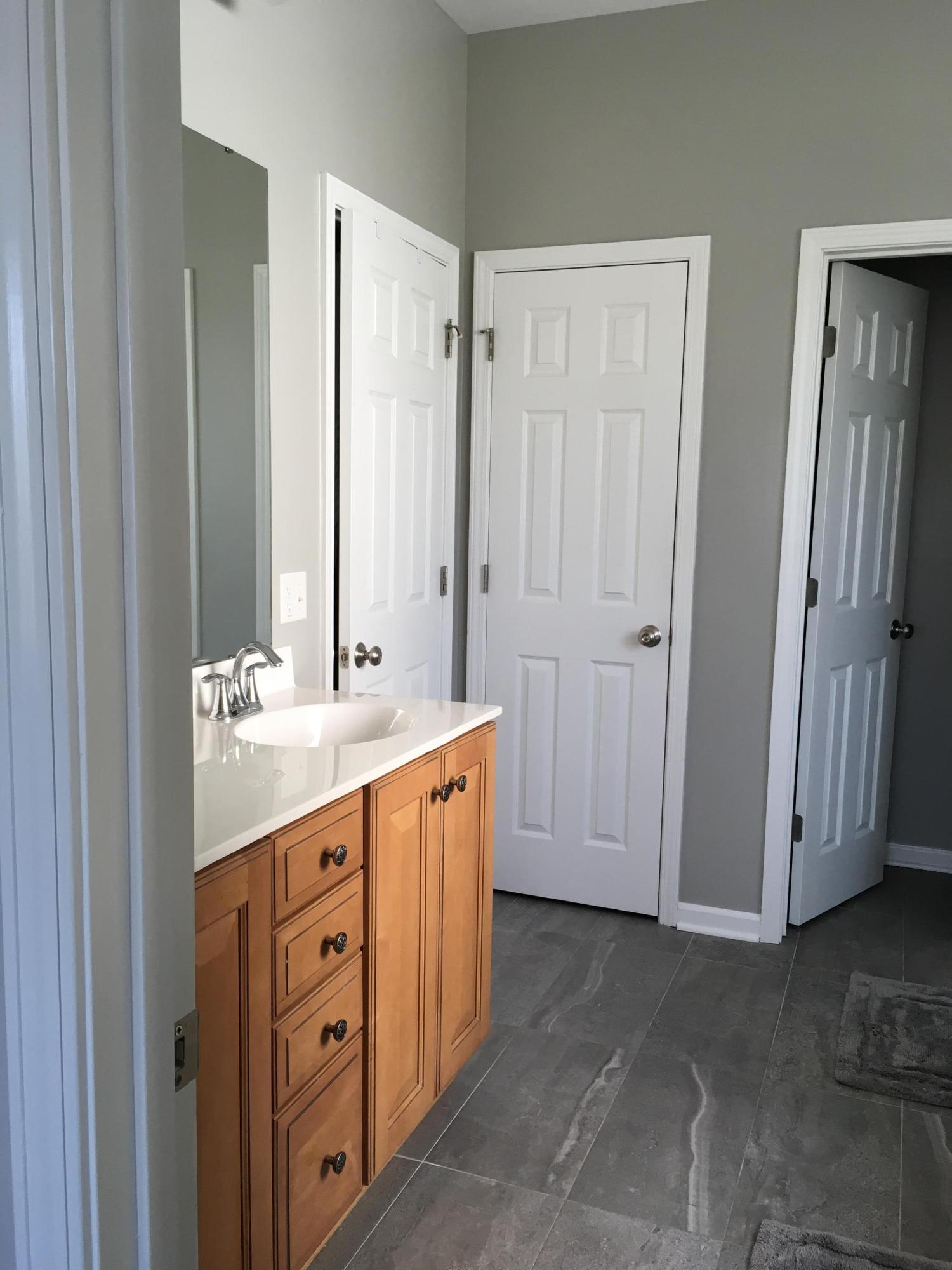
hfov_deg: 48.2
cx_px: 476
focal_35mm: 29
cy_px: 635
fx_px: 1063
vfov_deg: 61.7
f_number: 2.2
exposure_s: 1/40
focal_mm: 4.15
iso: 25
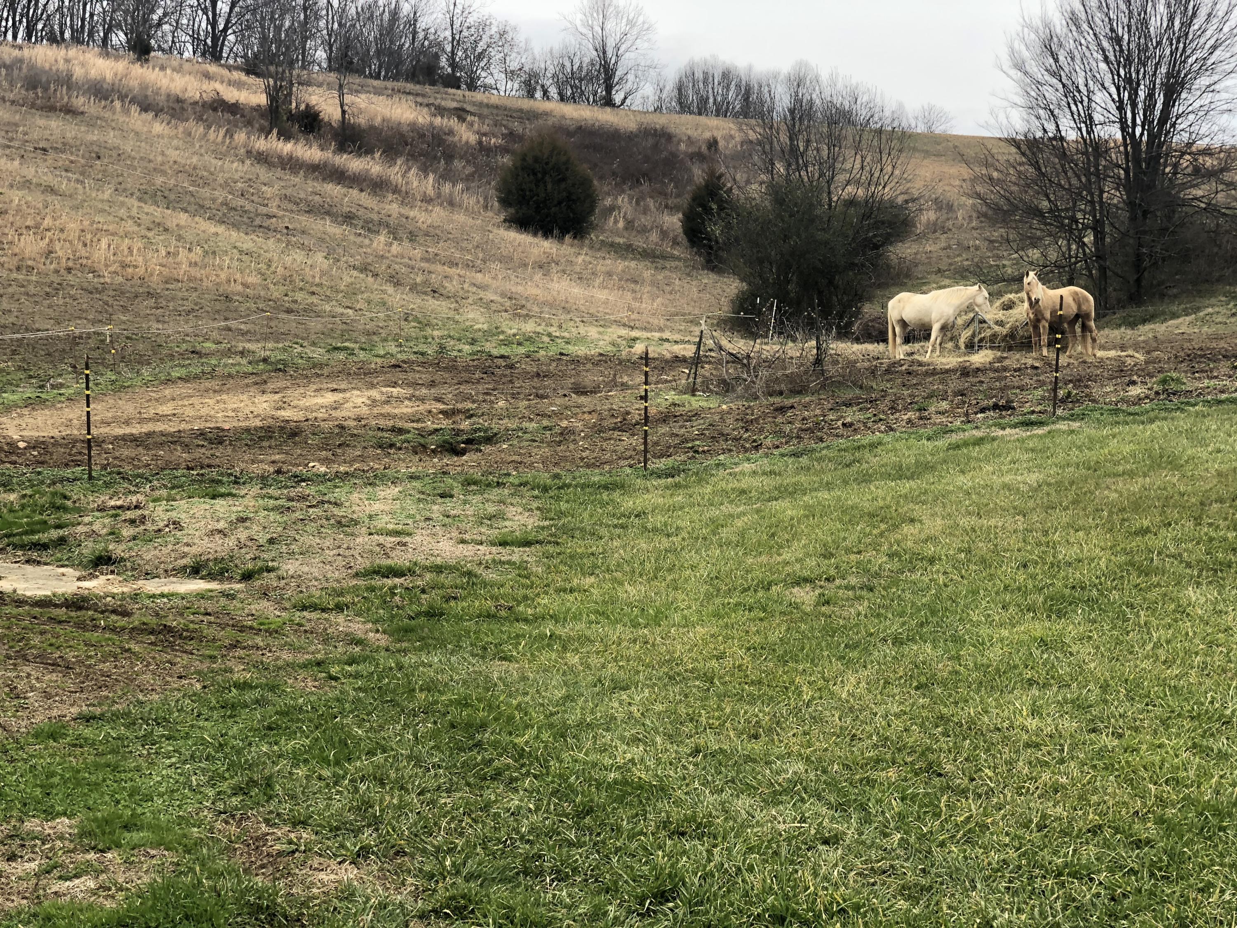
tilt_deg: -1.3
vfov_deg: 28.0
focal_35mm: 52
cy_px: 464
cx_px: 618
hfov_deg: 36.8
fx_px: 1858
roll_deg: -0.7
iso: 16
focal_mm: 6
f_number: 2.4
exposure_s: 1/134
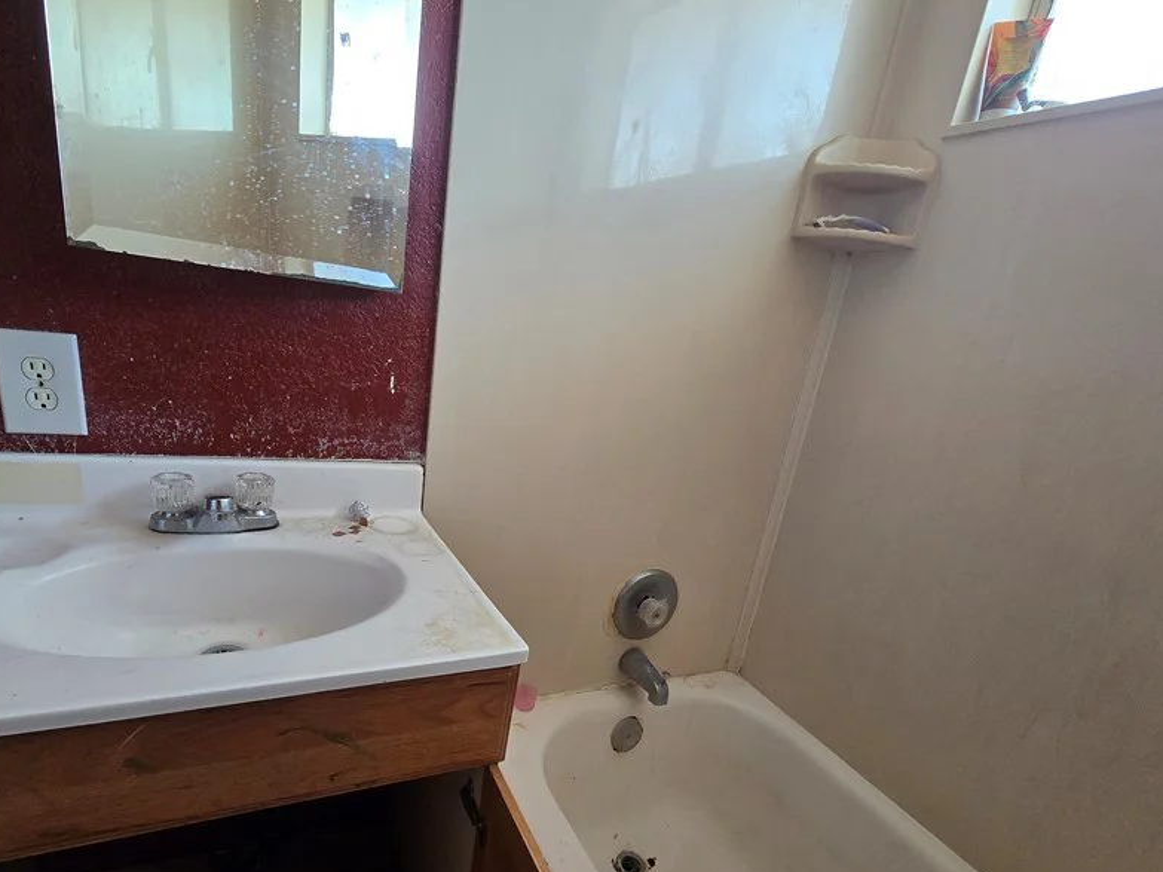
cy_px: 535
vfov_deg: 73.7
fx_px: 571
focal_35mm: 17
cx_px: 553
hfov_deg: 91.0
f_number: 2.2
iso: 320
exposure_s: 1/60
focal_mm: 2.2
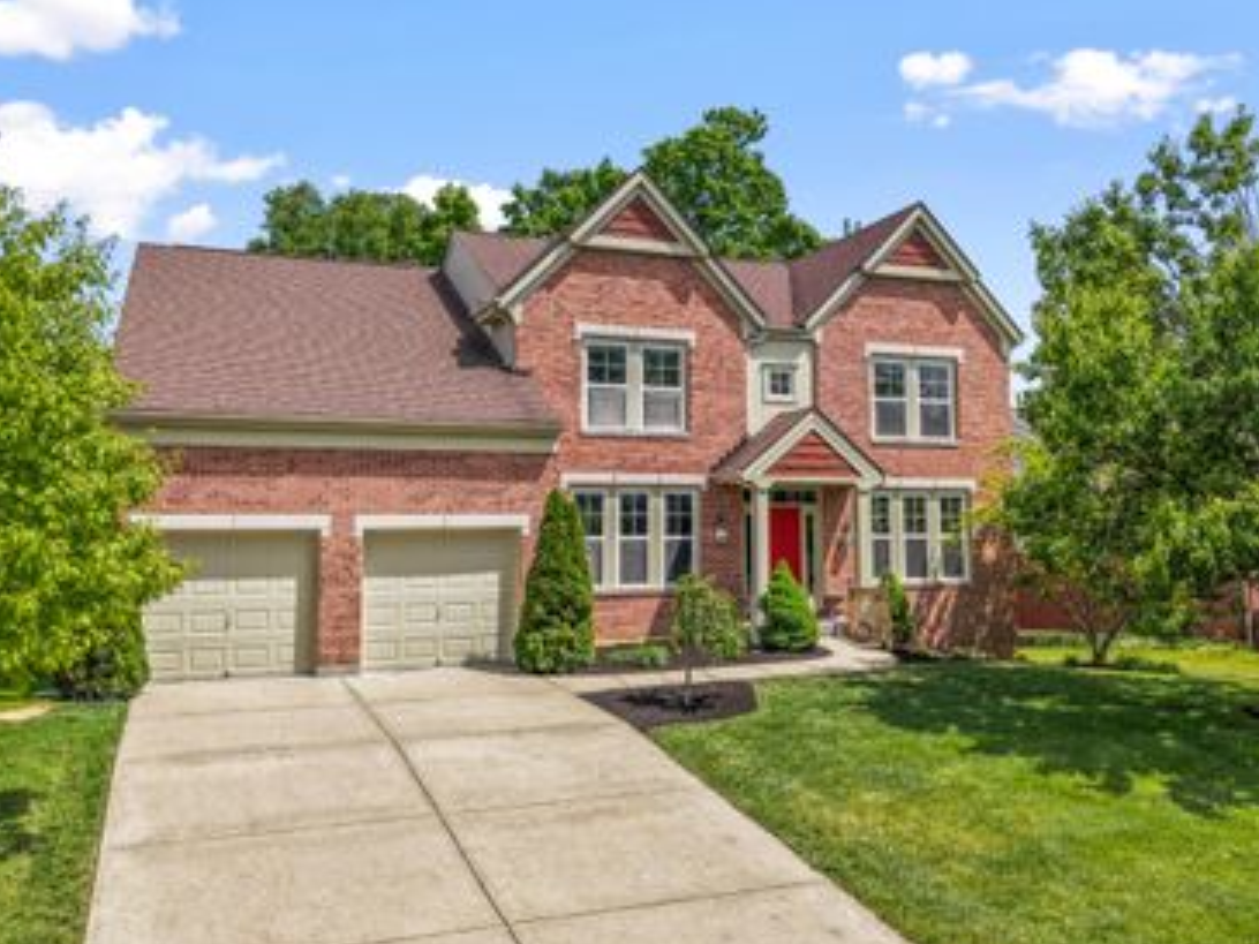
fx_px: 1200
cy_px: 420
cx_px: 716
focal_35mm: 33
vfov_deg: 42.9
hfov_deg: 55.2
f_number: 1.8
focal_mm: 8.67
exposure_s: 1/4000
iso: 120
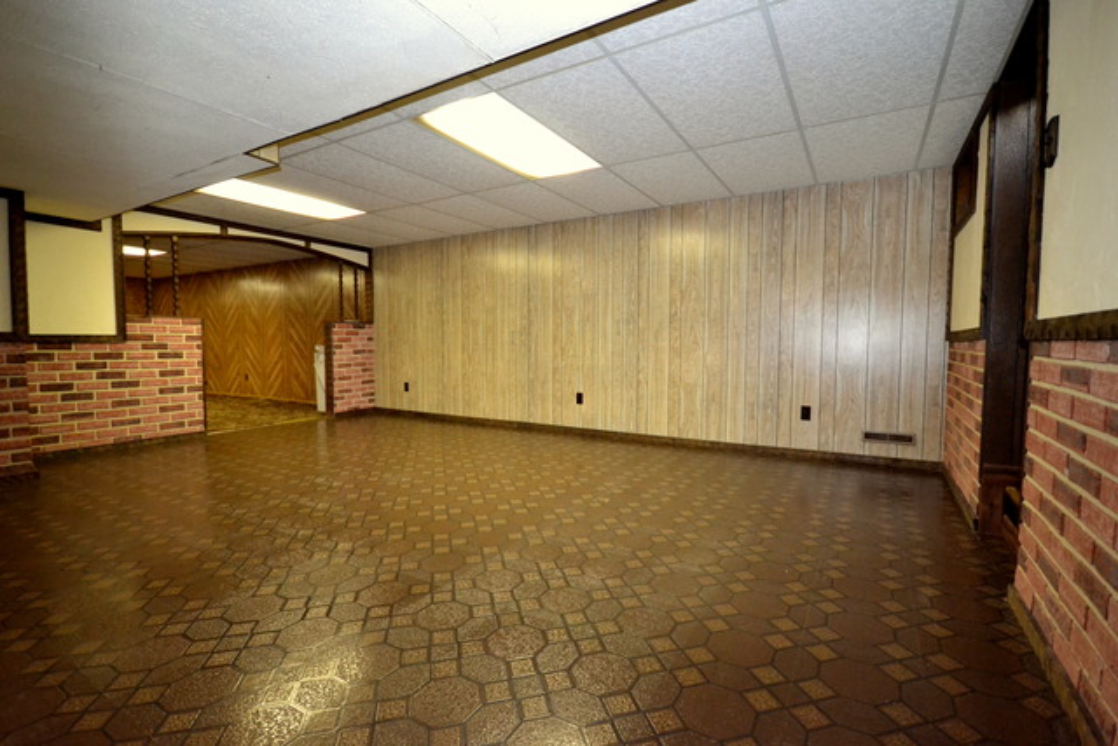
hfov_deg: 100.4
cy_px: 373
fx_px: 466
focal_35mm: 15
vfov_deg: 77.4
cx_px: 559
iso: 3200
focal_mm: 10
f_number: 4
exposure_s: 1/60
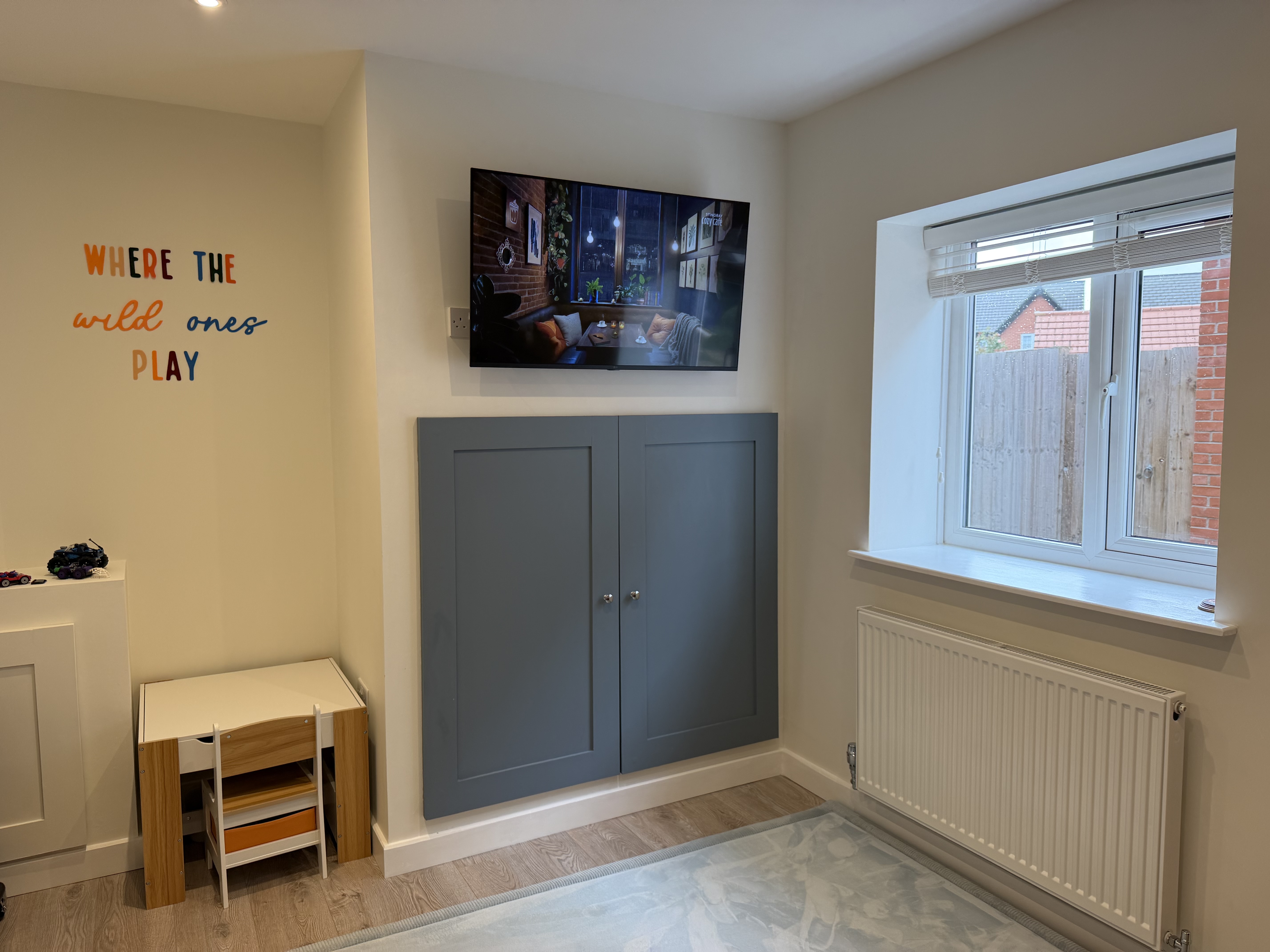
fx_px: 881
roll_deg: +0.9
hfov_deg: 71.6
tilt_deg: -4.9
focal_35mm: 24
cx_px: 635
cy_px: 476
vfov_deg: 56.8
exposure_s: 1/100
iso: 80
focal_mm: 6.76
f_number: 1.78
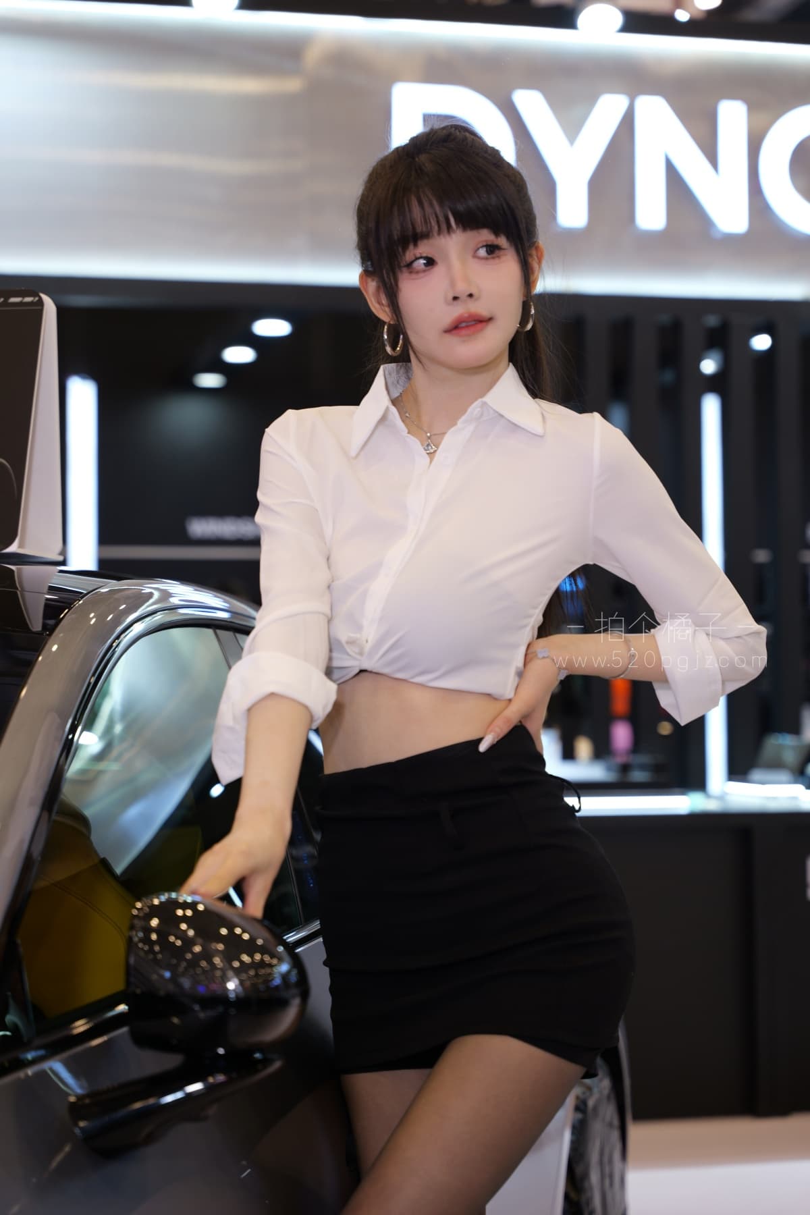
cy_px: 608
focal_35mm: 70
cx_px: 405
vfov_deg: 28.8
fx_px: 2362
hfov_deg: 19.5
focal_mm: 70
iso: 400
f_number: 3.2
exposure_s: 1/80
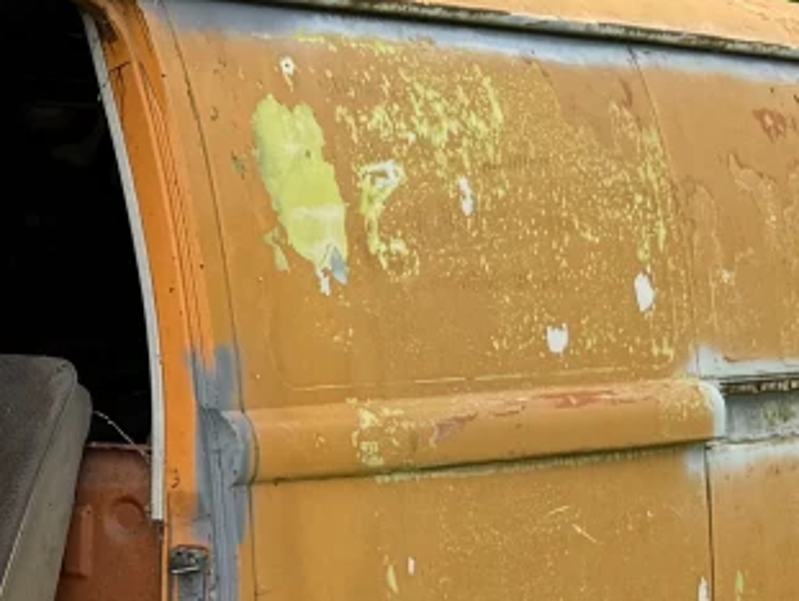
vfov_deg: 10.0
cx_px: -714
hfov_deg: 12.1
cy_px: 503
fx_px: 3420
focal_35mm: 148
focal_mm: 6.76
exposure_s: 1/2174
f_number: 1.78
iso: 80
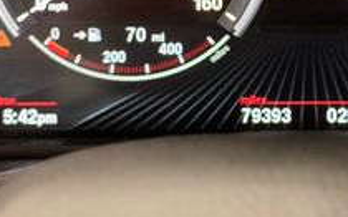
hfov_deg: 13.4
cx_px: 310
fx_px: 1469
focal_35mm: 155
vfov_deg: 8.4
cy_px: -12
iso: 320
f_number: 1.78
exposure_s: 1/40
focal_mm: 6.76
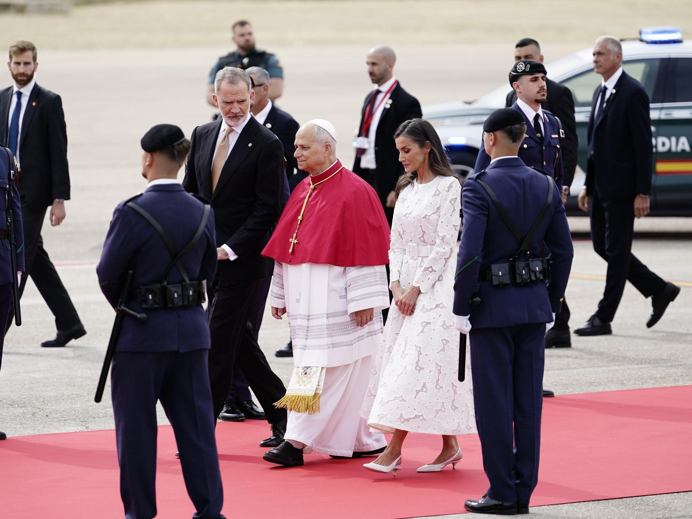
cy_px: 260
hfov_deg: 7.2
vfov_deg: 5.4
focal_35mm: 277
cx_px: 352
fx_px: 5537
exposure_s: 1/800
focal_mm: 255
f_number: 4
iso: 160
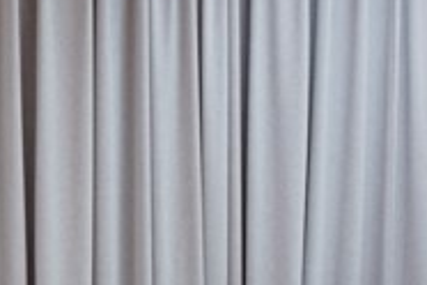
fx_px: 4009
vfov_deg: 4.0
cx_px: 1001
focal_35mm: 338
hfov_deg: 5.9
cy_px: 506
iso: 1600
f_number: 4
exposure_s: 1/160
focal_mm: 70
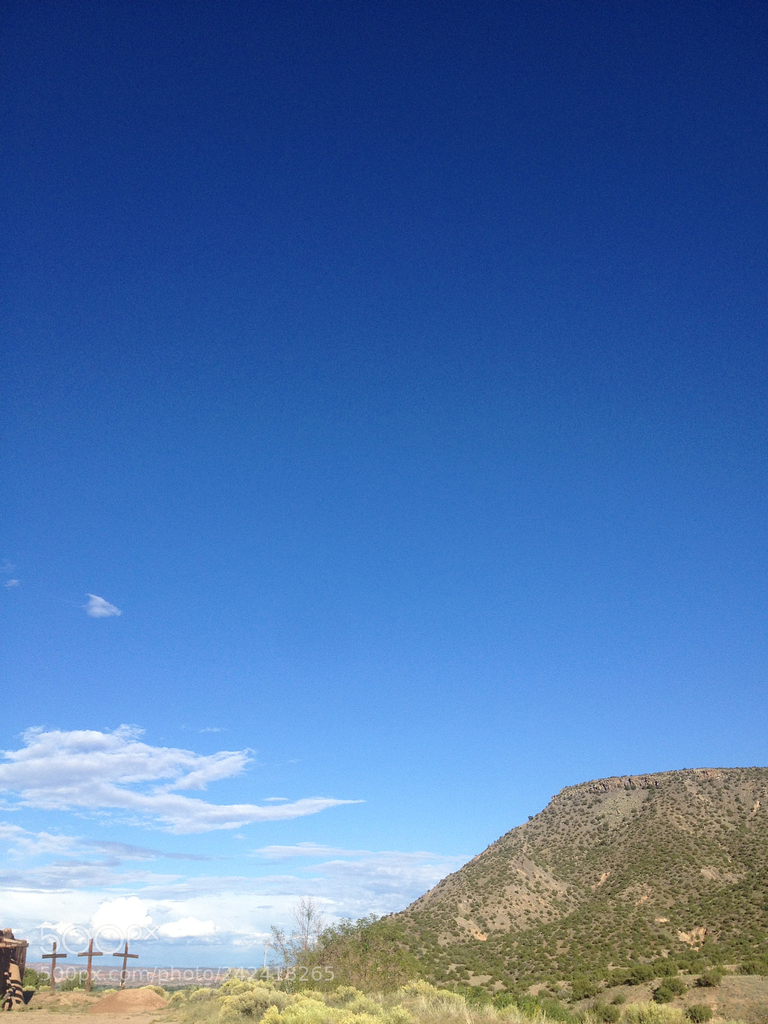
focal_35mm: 35
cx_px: 384
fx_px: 1035
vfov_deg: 52.6
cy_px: 512
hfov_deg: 40.7
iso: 50
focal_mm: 4.28
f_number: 2.4
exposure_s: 1/1727
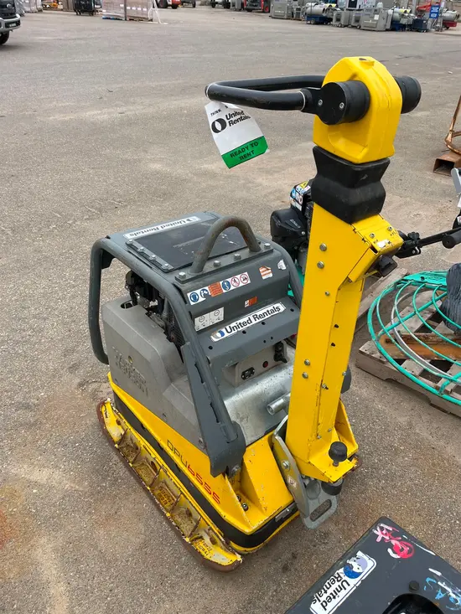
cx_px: 230
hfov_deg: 53.1
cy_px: 307
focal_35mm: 26
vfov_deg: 67.3
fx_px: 462
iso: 50
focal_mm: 5.1
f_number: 1.6
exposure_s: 1/577
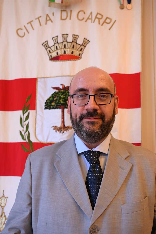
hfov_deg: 41.7
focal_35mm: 32
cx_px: 78
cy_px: 117
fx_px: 205
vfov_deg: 59.5
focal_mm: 31.5
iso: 320
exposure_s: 1/30
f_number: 4
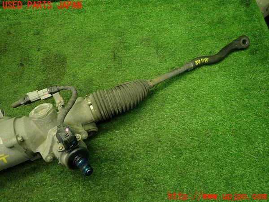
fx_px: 194
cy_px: 101
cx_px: 134
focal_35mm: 25
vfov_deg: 54.9
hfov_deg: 69.4
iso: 200
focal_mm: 4.5
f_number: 2
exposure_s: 1/40
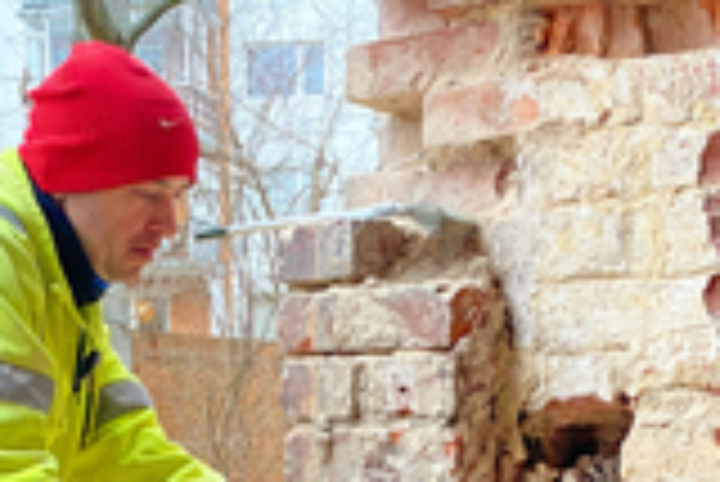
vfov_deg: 17.7
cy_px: 635
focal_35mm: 72
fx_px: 1441
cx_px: 234
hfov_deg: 27.9
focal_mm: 4.25
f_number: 1.8
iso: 125
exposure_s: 1/90
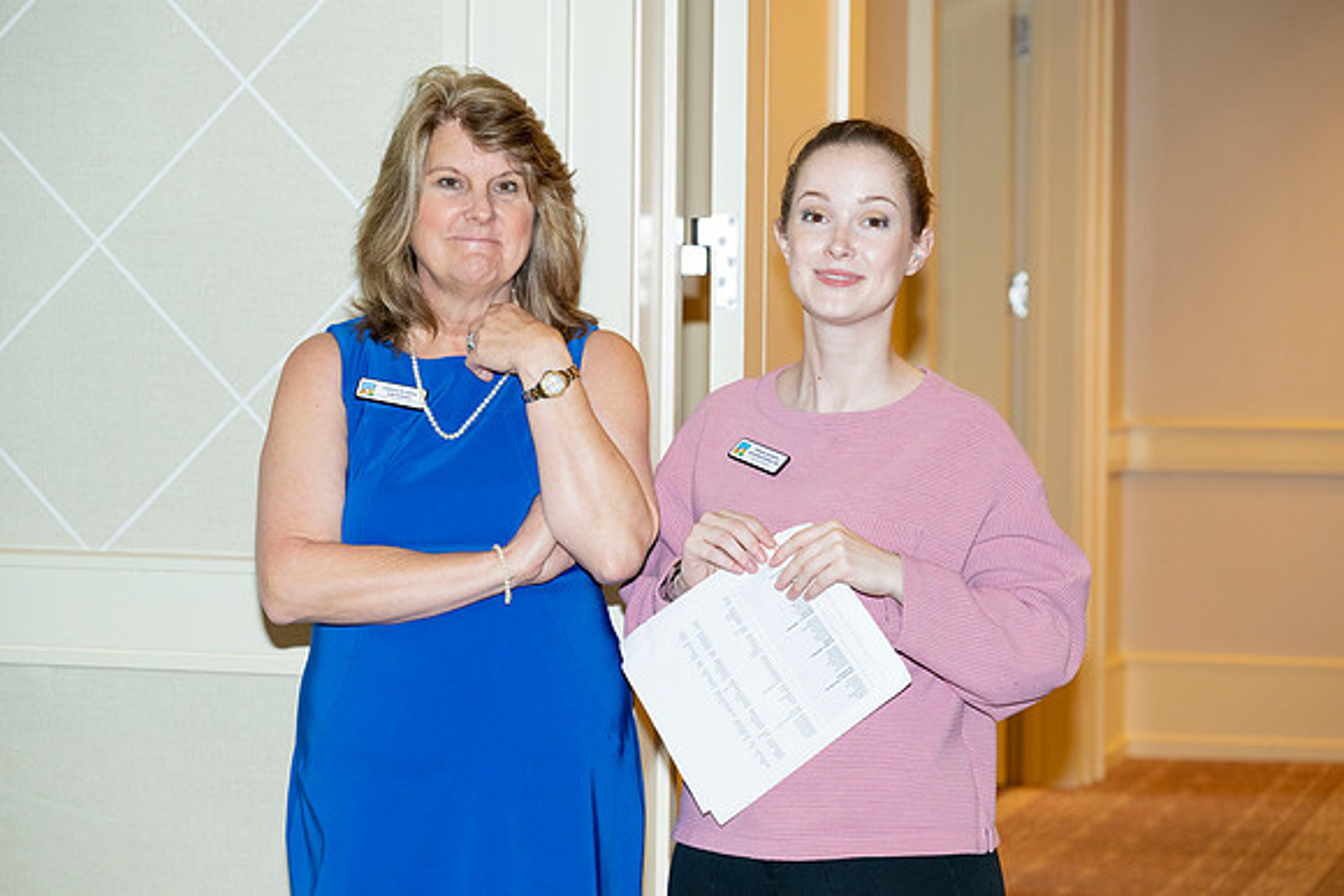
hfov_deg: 21.7
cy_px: 448
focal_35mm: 94
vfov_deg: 14.6
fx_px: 3510
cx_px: 672
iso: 1000
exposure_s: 1/100
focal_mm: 94
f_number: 5.6
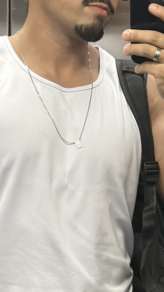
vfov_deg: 16.4
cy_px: 288
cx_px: 119
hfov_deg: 9.5
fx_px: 989
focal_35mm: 128
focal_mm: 6.86
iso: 800
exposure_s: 1/30
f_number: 1.78
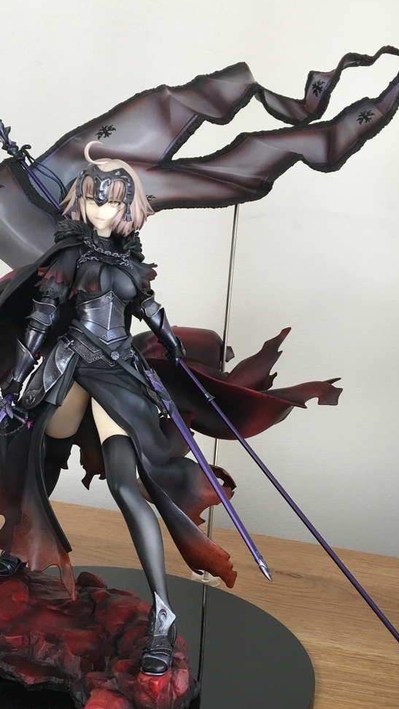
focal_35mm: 39
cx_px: 142
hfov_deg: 30.3
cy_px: 370
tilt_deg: -4.5
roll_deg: -4.5
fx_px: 733
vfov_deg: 51.6
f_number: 2.2
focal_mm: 4.15
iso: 32
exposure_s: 1/30
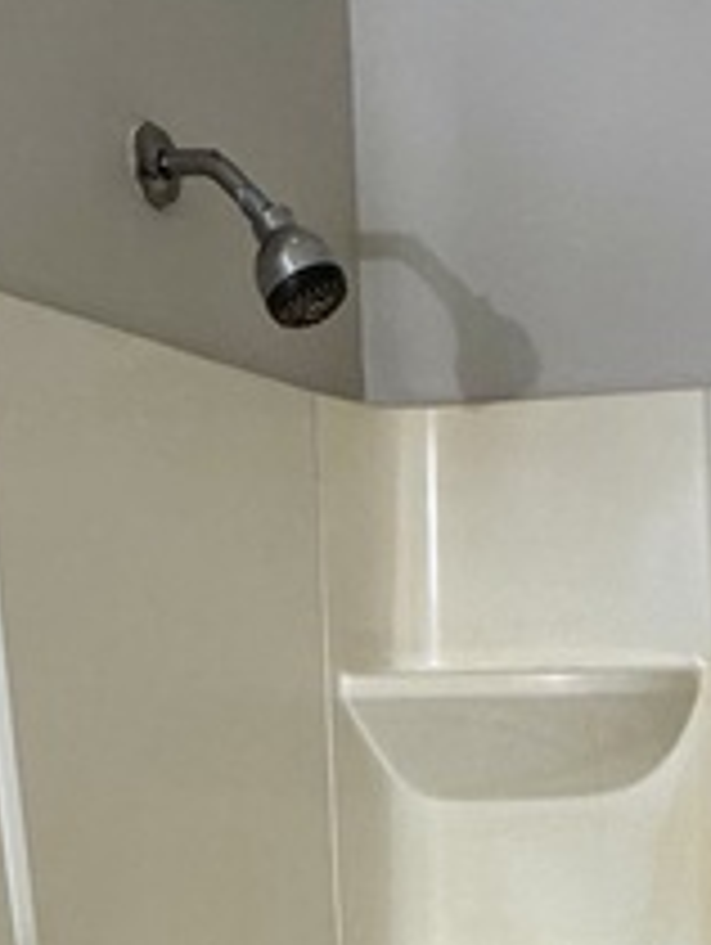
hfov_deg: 20.0
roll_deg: -0.2
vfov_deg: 23.6
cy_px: 1246
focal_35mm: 72
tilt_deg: -14.3
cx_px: 675
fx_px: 1968
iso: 200
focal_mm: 2.22
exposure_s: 1/120
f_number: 2.2
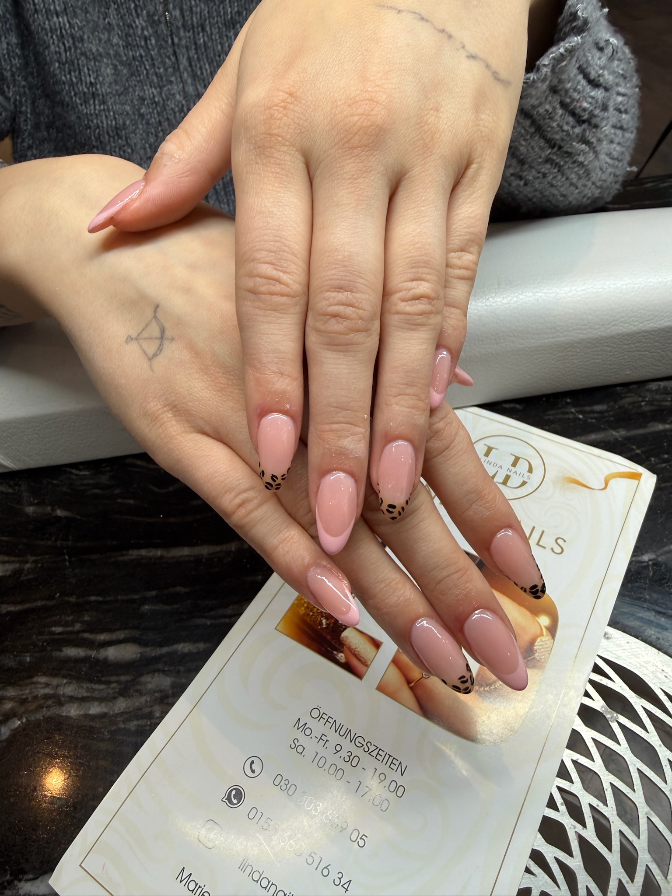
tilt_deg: -45.0
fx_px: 621
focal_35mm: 24
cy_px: 448
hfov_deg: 56.8
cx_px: 336
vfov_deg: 71.6
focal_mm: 2.22
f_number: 2.2
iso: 50
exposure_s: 1/100
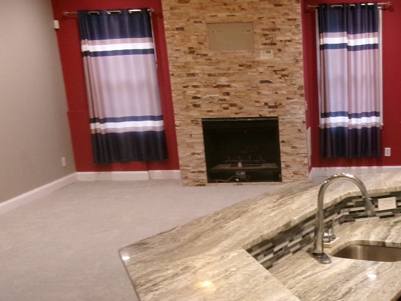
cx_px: 352
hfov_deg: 31.8
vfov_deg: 24.4
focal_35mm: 58
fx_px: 672
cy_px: 276
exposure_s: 1/17
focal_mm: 5.1
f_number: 3.9
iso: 400
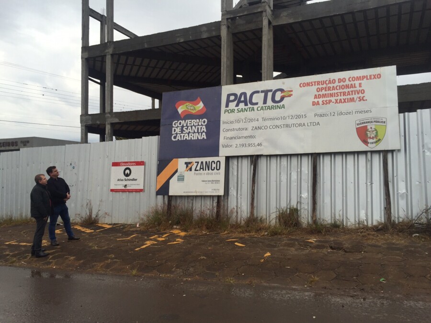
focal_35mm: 29
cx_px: 216
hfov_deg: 61.7
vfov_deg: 48.2
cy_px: 162
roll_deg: -0.4
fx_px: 361
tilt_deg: +2.1
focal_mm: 4.15
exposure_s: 1/154
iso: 32
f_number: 2.2
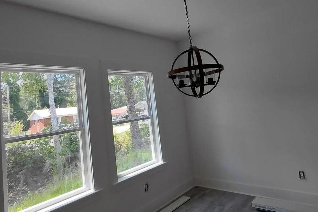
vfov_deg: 52.7
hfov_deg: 73.8
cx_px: 161
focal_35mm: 24
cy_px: 84
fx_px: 212
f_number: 2.2
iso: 40
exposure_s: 1/148
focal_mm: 1.64
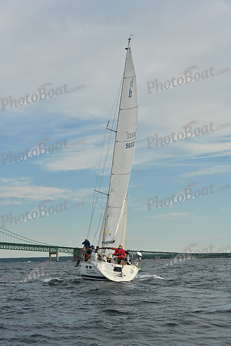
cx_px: 116
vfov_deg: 28.8
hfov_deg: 19.5
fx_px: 673
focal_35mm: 70
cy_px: 173
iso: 320
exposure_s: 1/1000
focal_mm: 70
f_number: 9
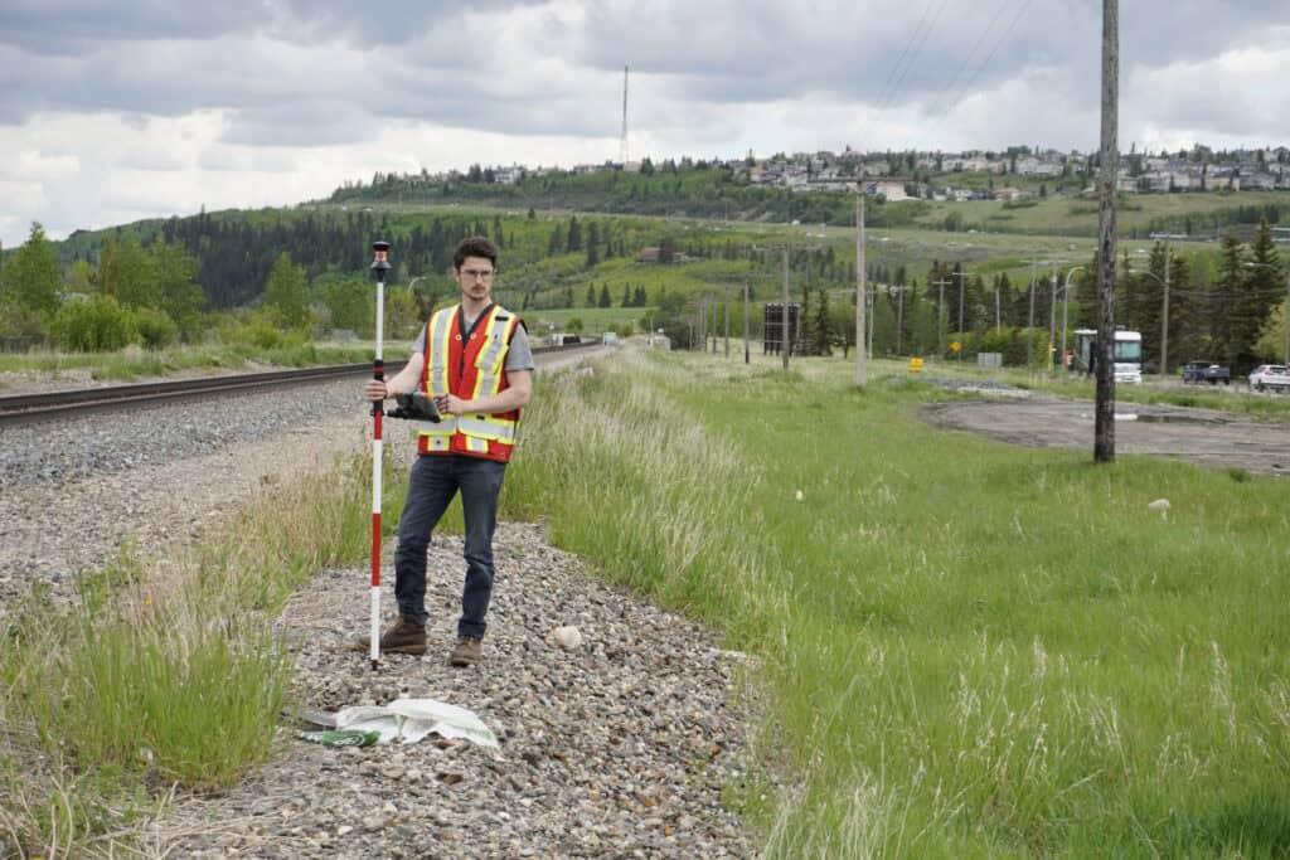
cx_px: 645
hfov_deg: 30.5
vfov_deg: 20.6
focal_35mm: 66
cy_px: 430
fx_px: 2365
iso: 400
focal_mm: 44
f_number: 5.6
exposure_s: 1/1250
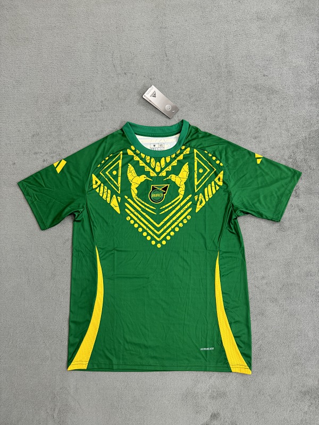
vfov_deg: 71.6
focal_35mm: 24
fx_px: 295
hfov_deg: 56.8
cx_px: 160
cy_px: 212
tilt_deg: -83.2
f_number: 1.78
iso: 200
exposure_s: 1/50
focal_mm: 6.76
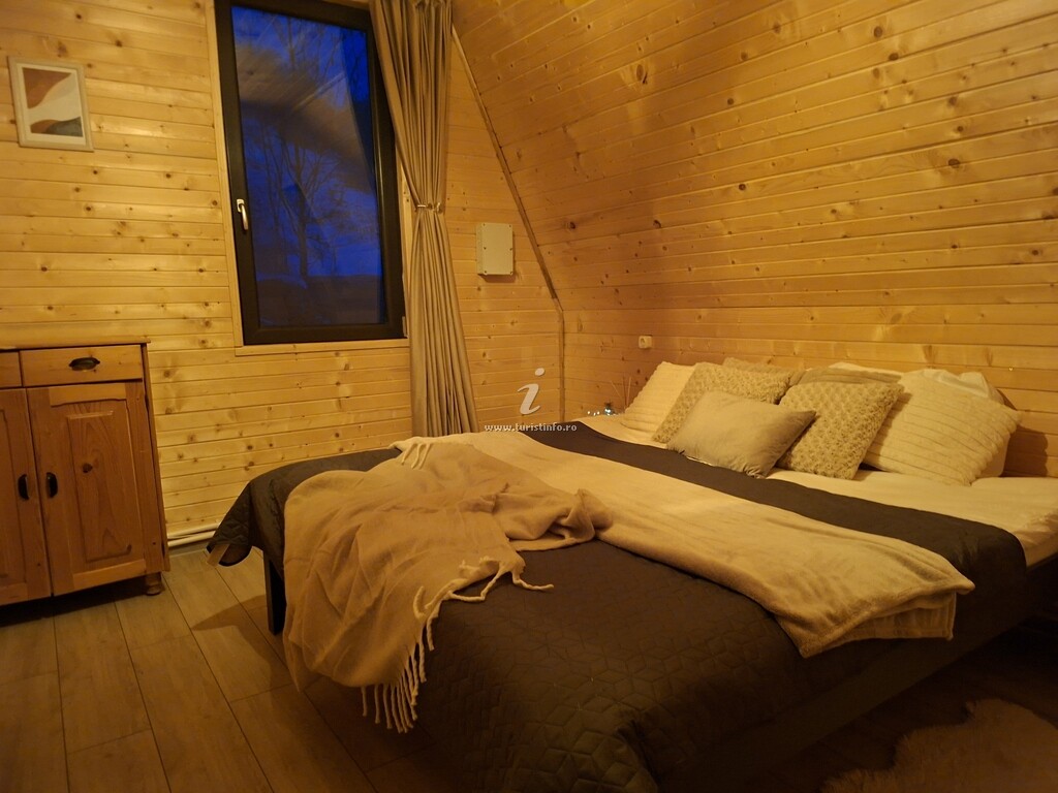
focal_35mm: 23
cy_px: 396
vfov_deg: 58.9
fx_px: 703
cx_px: 529
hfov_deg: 73.9
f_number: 1.8
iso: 800
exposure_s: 1/20
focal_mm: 5.54
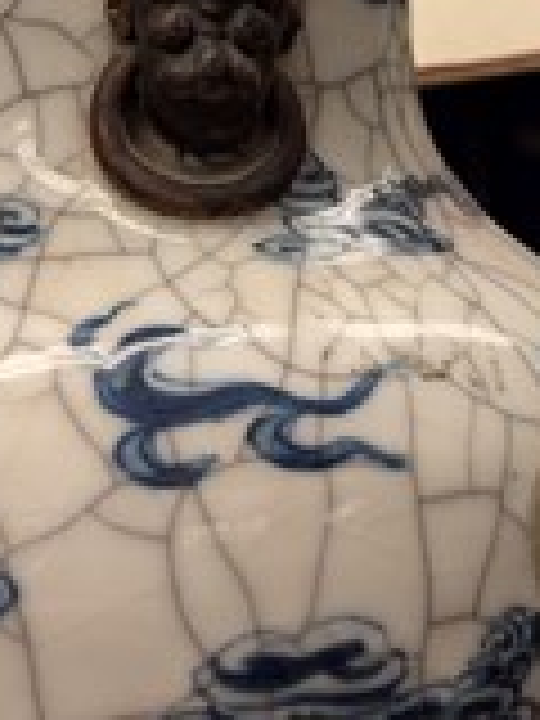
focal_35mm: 60
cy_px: -36
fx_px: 1248
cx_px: 232
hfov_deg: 24.4
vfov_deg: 29.6
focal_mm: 6.81
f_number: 1.85
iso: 359
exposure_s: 1/100
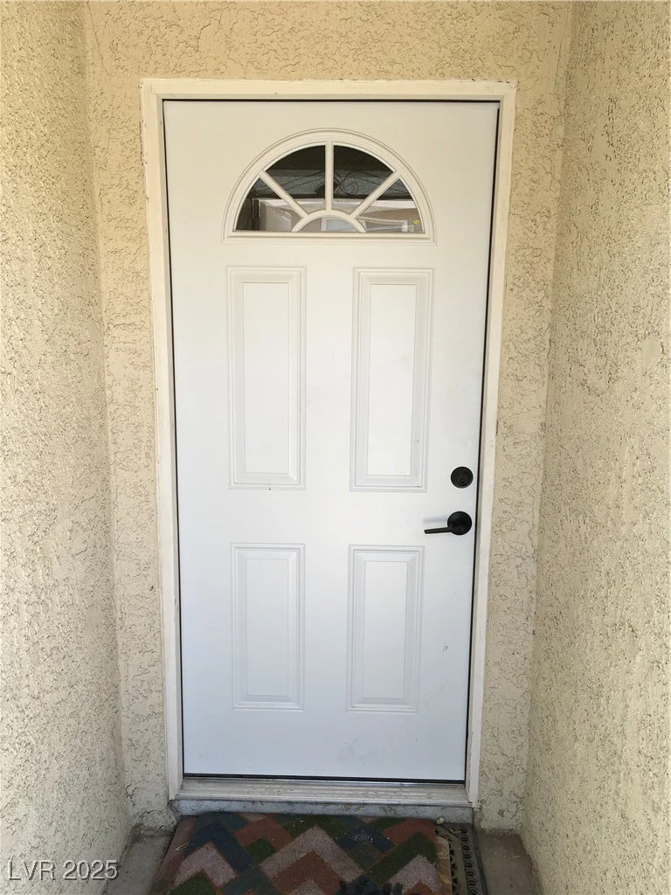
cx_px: 336
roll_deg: -0.7
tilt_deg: -10.8
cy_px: 448
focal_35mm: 29
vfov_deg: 61.7
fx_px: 750
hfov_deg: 48.2
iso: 25
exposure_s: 1/131
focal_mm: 4.15
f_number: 2.2
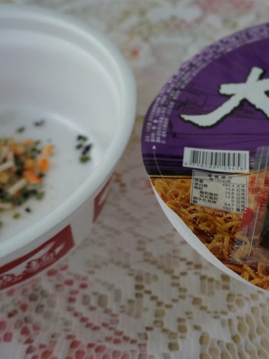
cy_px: 182
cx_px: 227
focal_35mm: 51
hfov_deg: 27.9
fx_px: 526
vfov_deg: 37.7
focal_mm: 23
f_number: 4
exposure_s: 1/160
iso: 1000
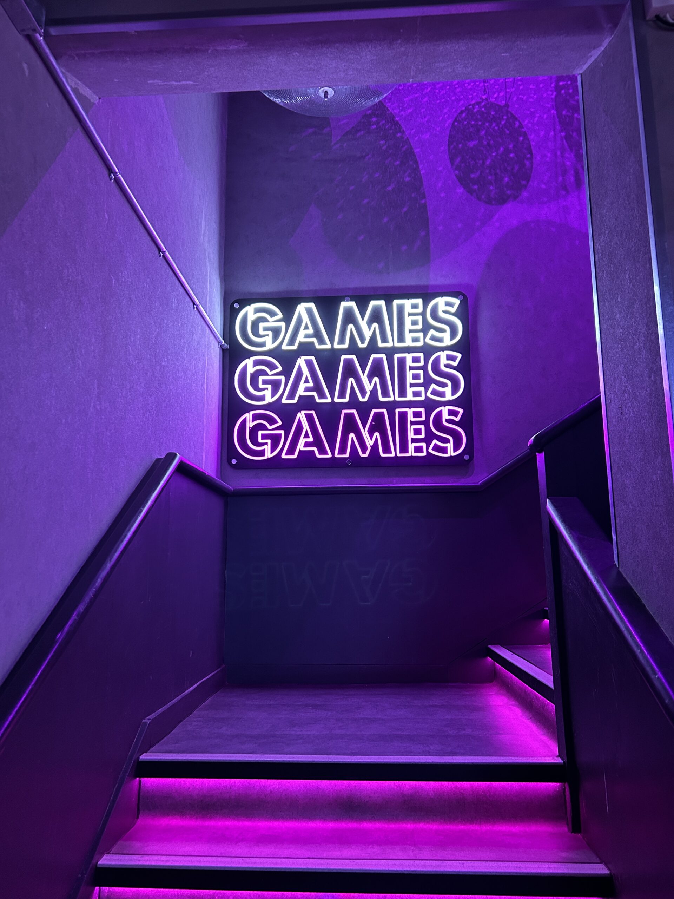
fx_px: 675
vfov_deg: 67.3
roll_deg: +0.6
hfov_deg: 53.1
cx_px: 337
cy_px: 450
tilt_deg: +10.2
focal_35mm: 26
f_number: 1.5
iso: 320
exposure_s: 1/49
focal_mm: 5.7
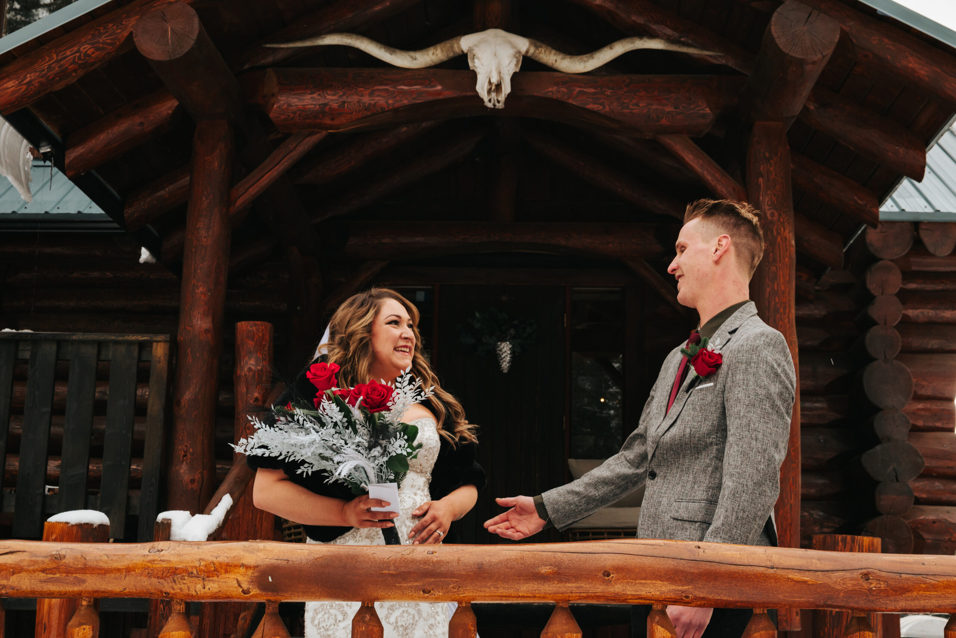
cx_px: 478
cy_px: 319
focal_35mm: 50
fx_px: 1328
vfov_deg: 27.0
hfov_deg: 39.6
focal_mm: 50
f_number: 10
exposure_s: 1/160
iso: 640
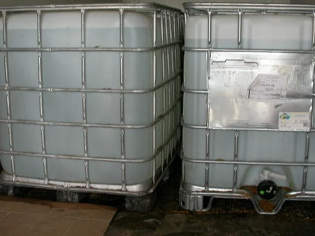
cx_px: 173
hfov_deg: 40.4
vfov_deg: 30.9
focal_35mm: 47
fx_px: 428
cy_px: 108
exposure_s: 1/42.9
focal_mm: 7.85
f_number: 3
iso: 100
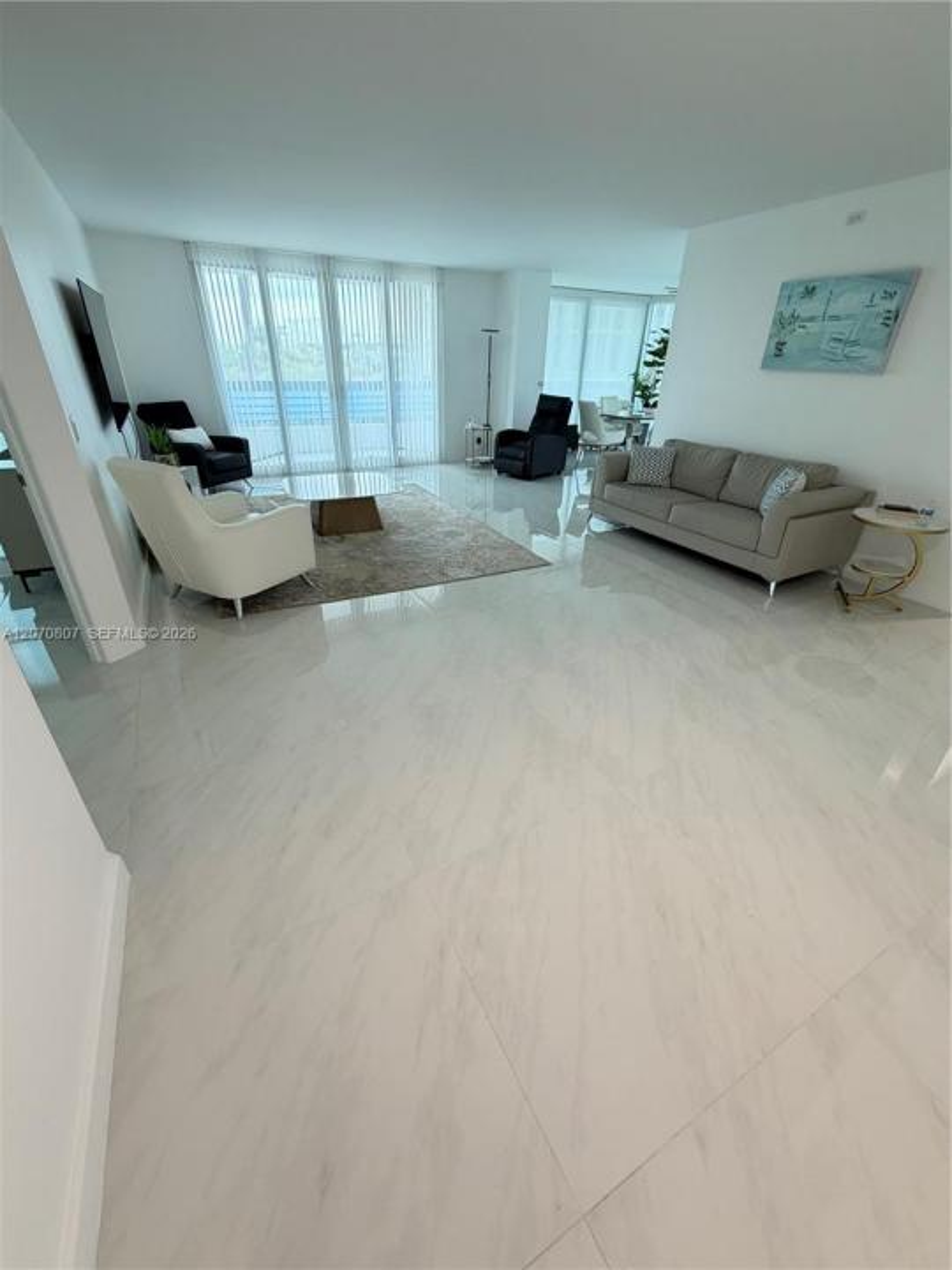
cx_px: 476
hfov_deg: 85.7
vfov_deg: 102.1
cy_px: 635
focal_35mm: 14
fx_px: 513
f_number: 2.2
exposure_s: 1/60
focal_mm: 2.22
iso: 200
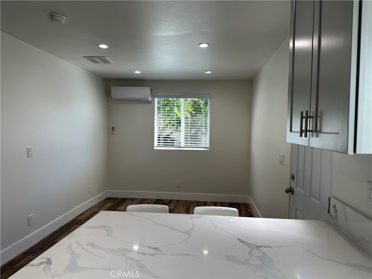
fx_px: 258
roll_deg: -0.8
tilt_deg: -2.3
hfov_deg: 71.6
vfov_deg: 56.8
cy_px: 140
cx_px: 186
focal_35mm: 24
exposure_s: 1/179
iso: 64
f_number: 1.78
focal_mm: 6.86
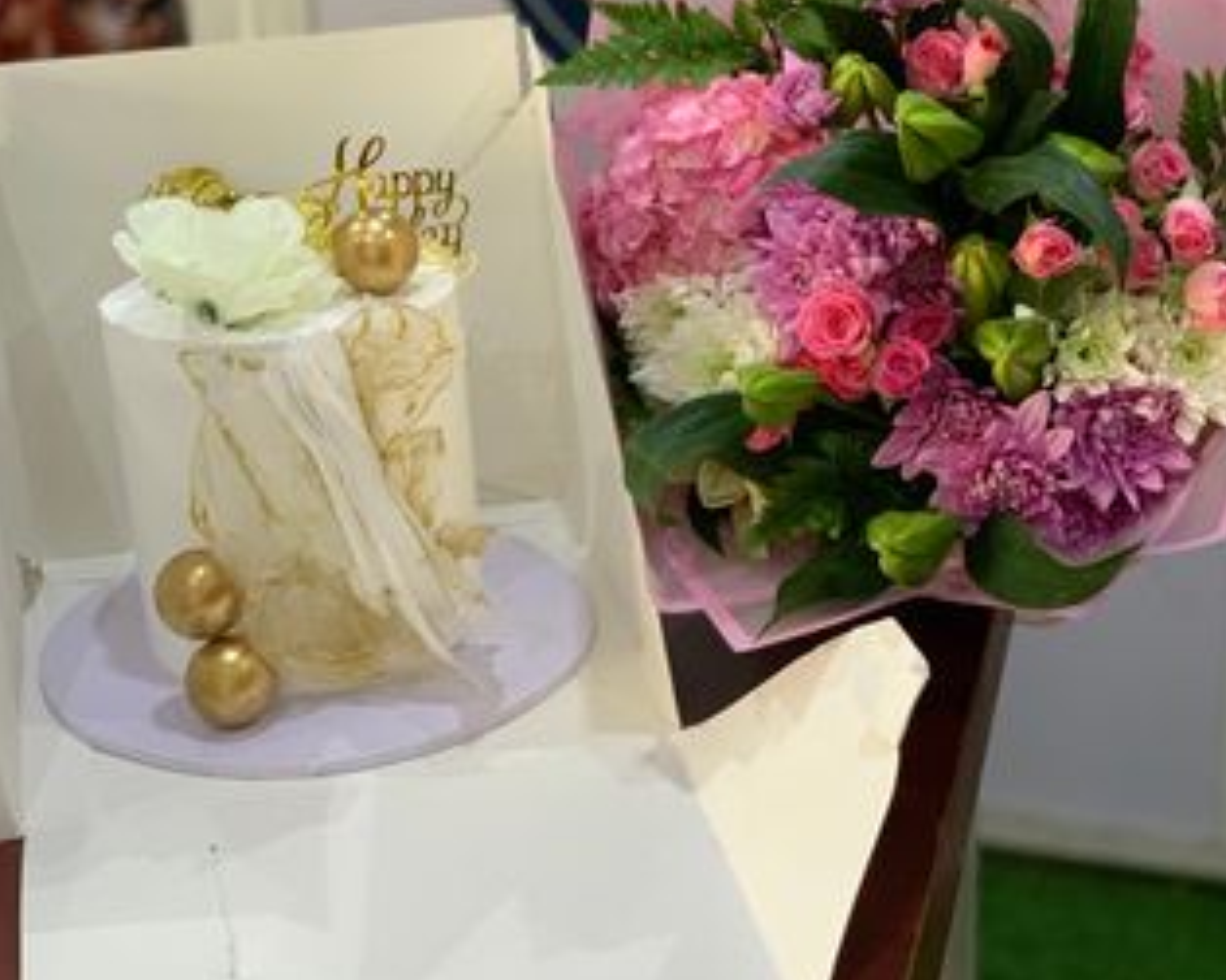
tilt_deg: -17.1
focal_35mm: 69
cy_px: 299
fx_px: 2503
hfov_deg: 27.5
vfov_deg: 22.0
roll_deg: +0.6
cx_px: 609
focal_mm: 6
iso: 250
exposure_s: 1/60
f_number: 2.4
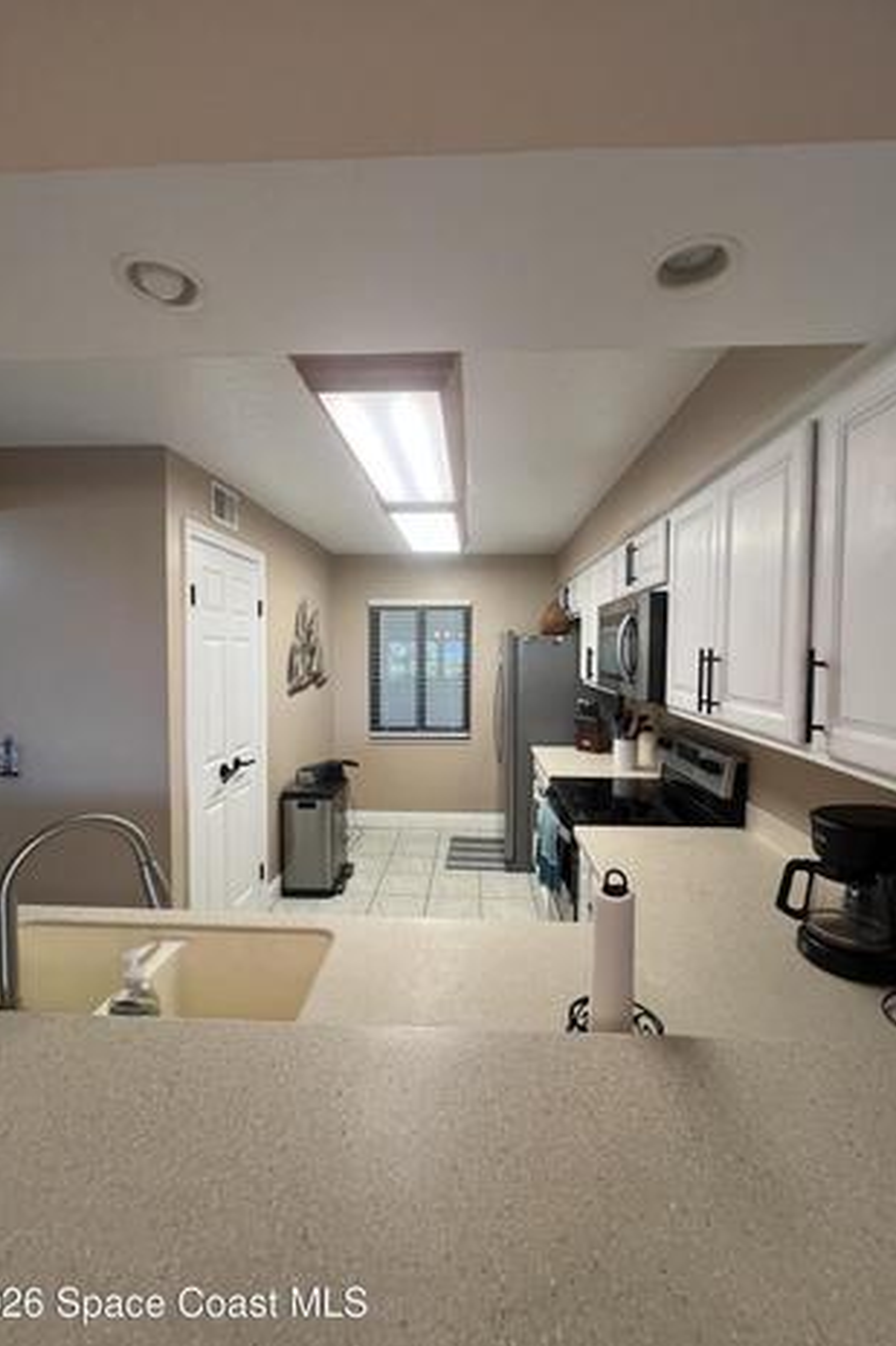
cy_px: 670
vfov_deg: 104.3
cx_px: 447
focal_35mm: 14
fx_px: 523
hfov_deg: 81.2
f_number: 1.8
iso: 200
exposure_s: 1/120
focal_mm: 1.57
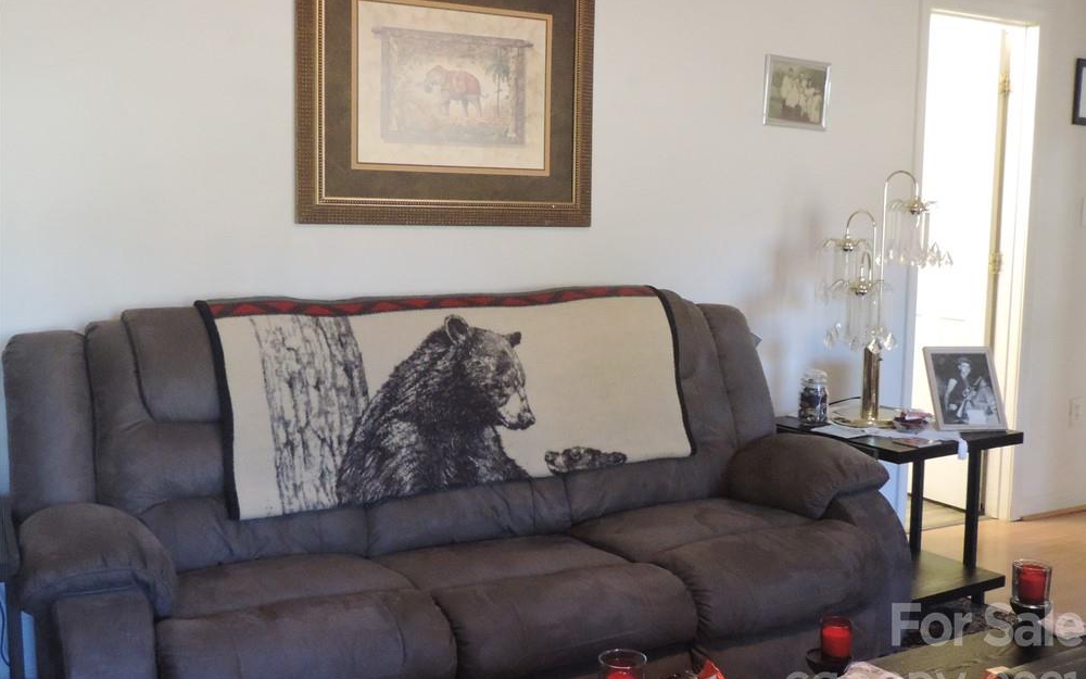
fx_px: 1125
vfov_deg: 33.6
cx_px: 554
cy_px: 343
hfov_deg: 51.5
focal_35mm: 38
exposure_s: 1/50
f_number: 3.3
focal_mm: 6.2
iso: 1600
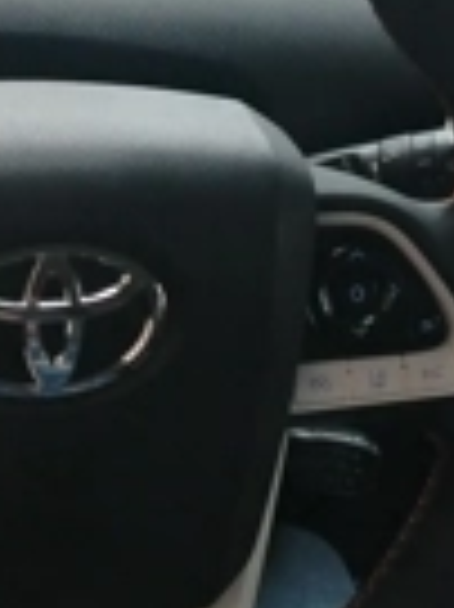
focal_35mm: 71
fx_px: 1244
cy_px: 117
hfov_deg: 20.2
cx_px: 427
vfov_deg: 26.9
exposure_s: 1/100
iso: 2083
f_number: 1.75
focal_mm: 5.25
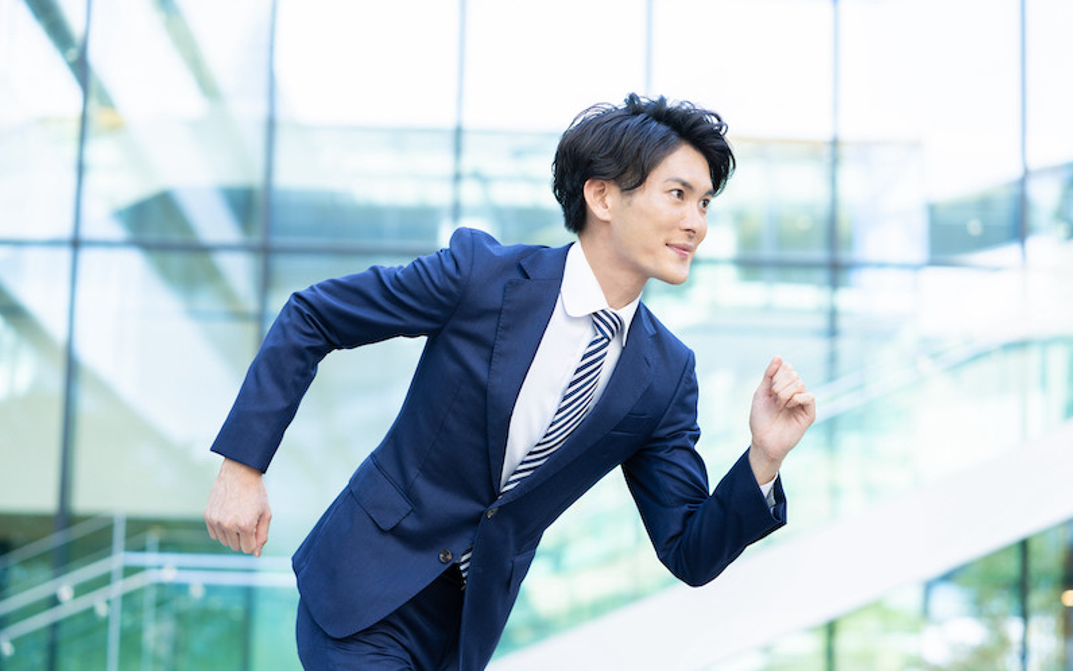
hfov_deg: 23.8
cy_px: 356
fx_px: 2545
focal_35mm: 87
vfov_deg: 15.0
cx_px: 536
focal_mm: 85
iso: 200
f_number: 3.2
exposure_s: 1/250
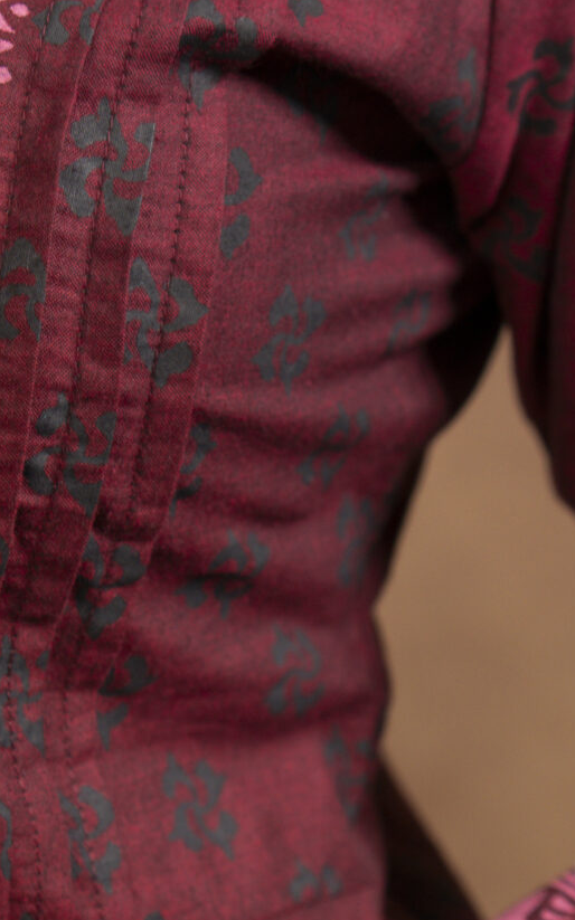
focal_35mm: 111
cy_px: 508
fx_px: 2785
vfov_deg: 18.8
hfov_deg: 11.8
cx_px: 247
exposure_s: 1/160
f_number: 4
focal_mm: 35
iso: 400
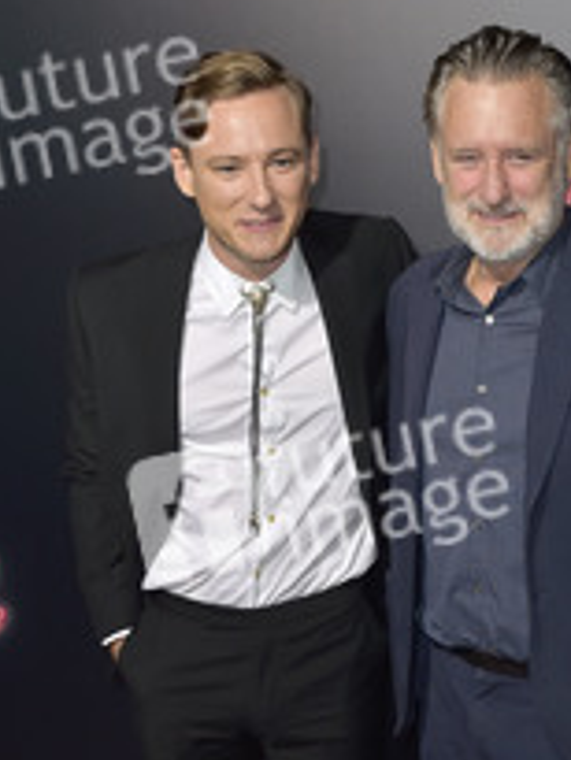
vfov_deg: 30.7
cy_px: 682
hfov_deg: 24.2
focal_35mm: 60
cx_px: 428
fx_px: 1318
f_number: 6.3
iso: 250
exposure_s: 1/250
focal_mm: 32
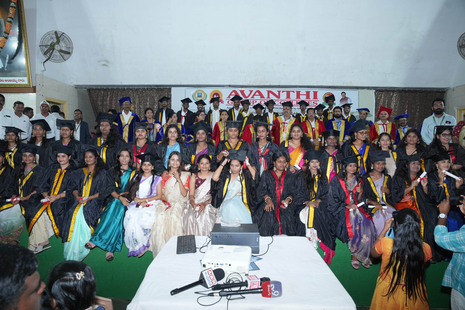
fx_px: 408
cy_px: 155
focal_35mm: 32
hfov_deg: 59.3
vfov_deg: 41.6
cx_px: 232
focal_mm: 31.6
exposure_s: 1/125
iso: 1000
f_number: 5.6
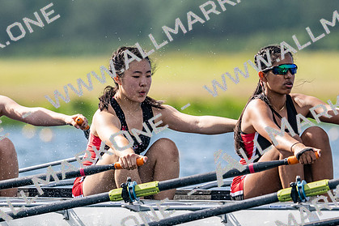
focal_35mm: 831
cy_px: 111
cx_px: 144
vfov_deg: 1.7
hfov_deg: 2.5
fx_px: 7822
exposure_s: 1/2500
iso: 280
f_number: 4.5
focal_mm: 400
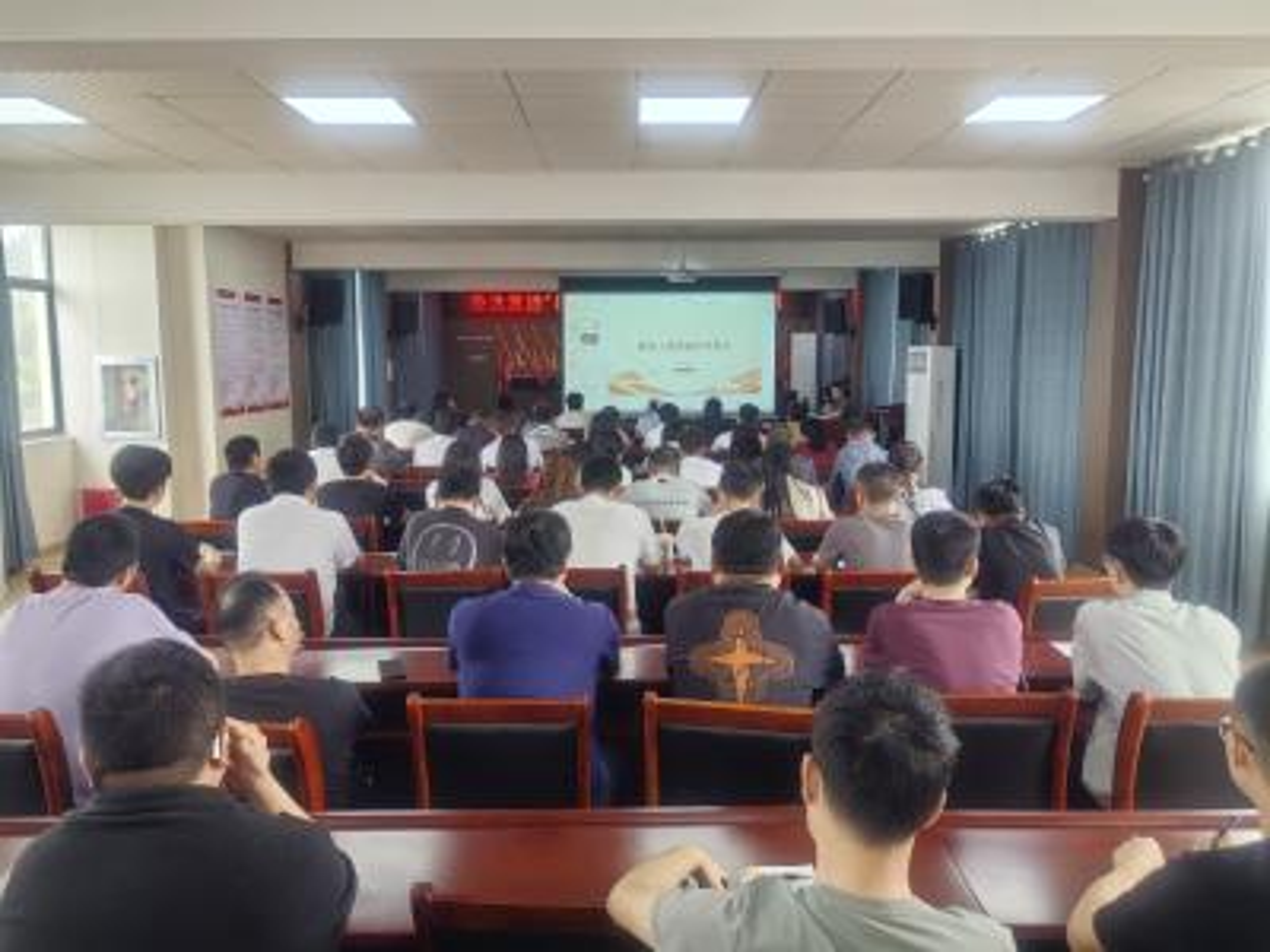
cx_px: 635
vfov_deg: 51.4
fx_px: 991
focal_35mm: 27
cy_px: 476
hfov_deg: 65.3
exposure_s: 1/100
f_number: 2
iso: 80
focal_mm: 5.72
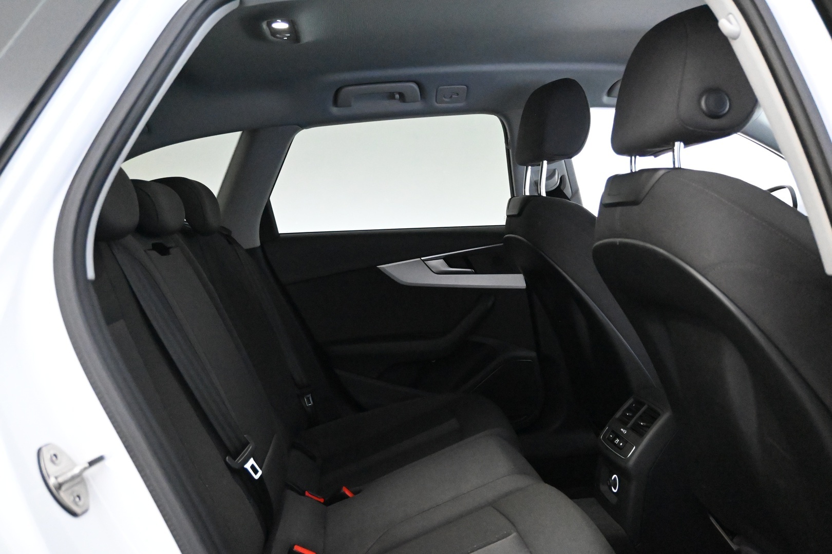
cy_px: 277
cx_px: 416
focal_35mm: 32
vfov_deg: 40.8
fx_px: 745
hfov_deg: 58.3
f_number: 4
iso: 12800
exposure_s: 1/60
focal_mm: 21.5
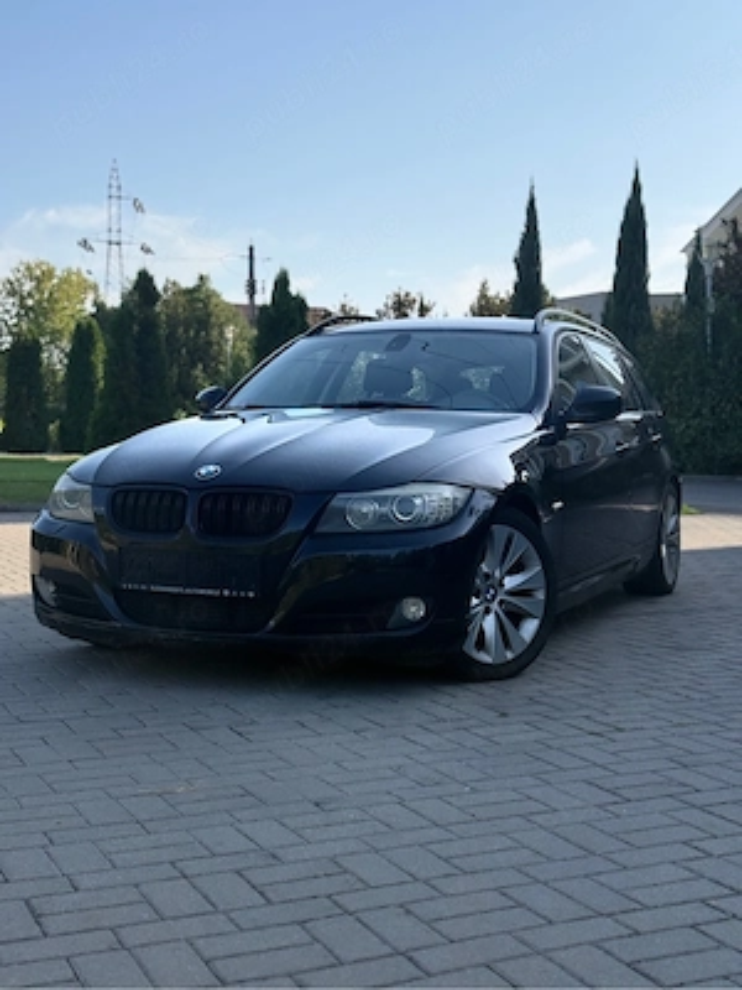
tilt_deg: -1.7
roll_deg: -0.8
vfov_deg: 39.7
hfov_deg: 30.3
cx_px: 371
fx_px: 1372
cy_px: 495
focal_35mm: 48
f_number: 1.78
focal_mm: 6.76
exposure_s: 1/3891
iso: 64
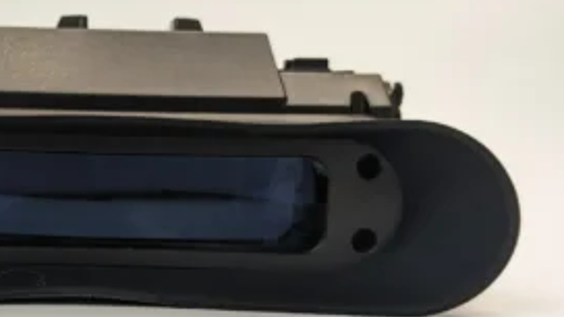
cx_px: 62
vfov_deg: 18.4
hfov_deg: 31.0
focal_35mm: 65
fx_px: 972
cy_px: 247
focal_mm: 4.38
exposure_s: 1/50
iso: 84
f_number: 1.73
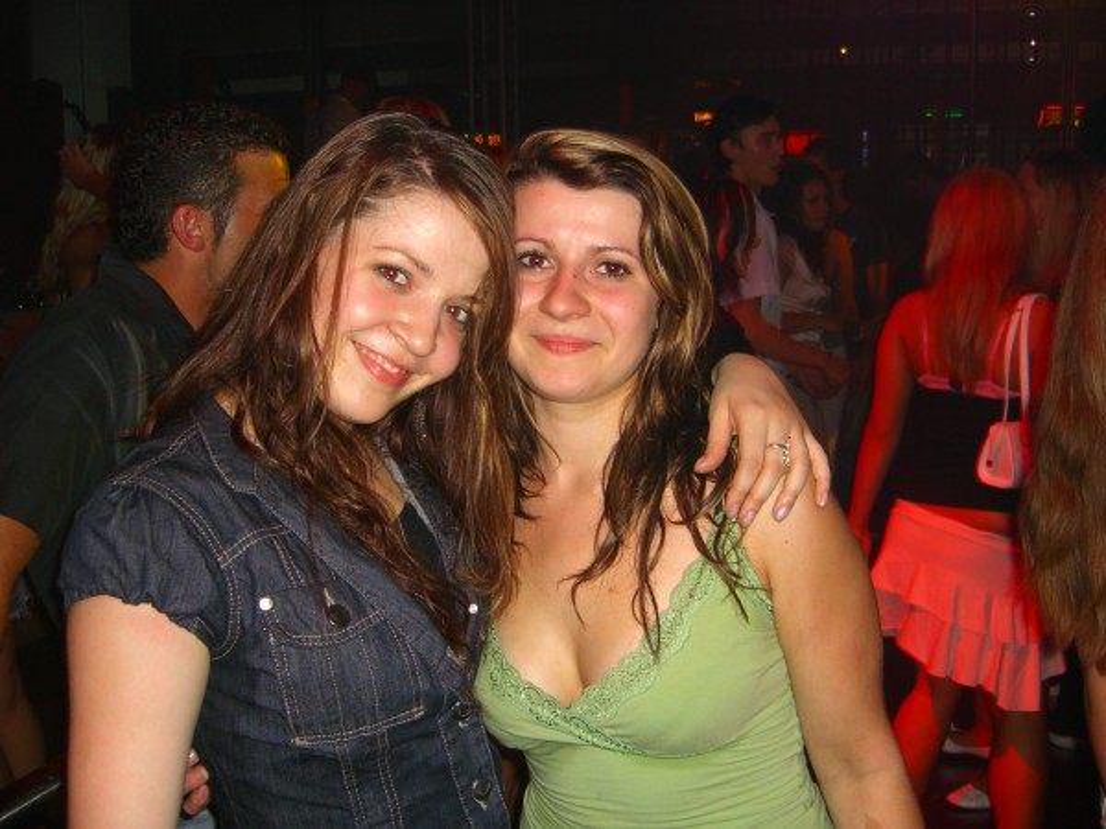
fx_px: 1214
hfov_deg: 49.0
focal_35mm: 38
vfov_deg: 37.7
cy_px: 414
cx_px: 553
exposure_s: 1/60
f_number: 2.8
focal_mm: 7.9
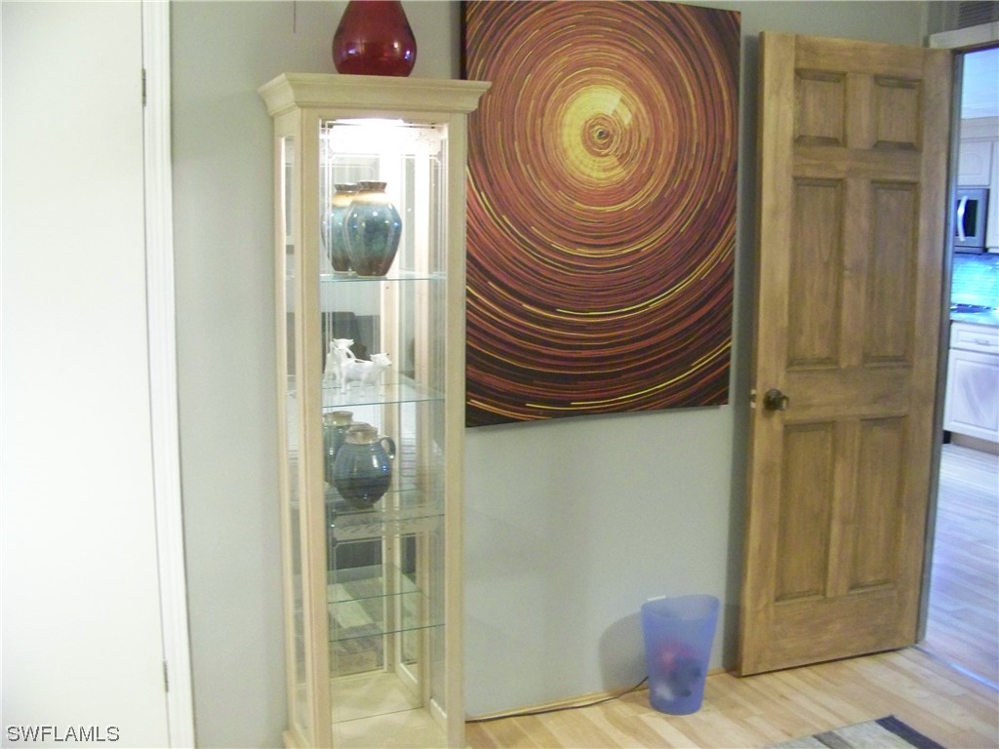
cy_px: 374
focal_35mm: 36
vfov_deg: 39.7
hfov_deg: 51.4
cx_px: 500
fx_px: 1039
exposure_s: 1/10
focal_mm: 5.85
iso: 400
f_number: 2.8
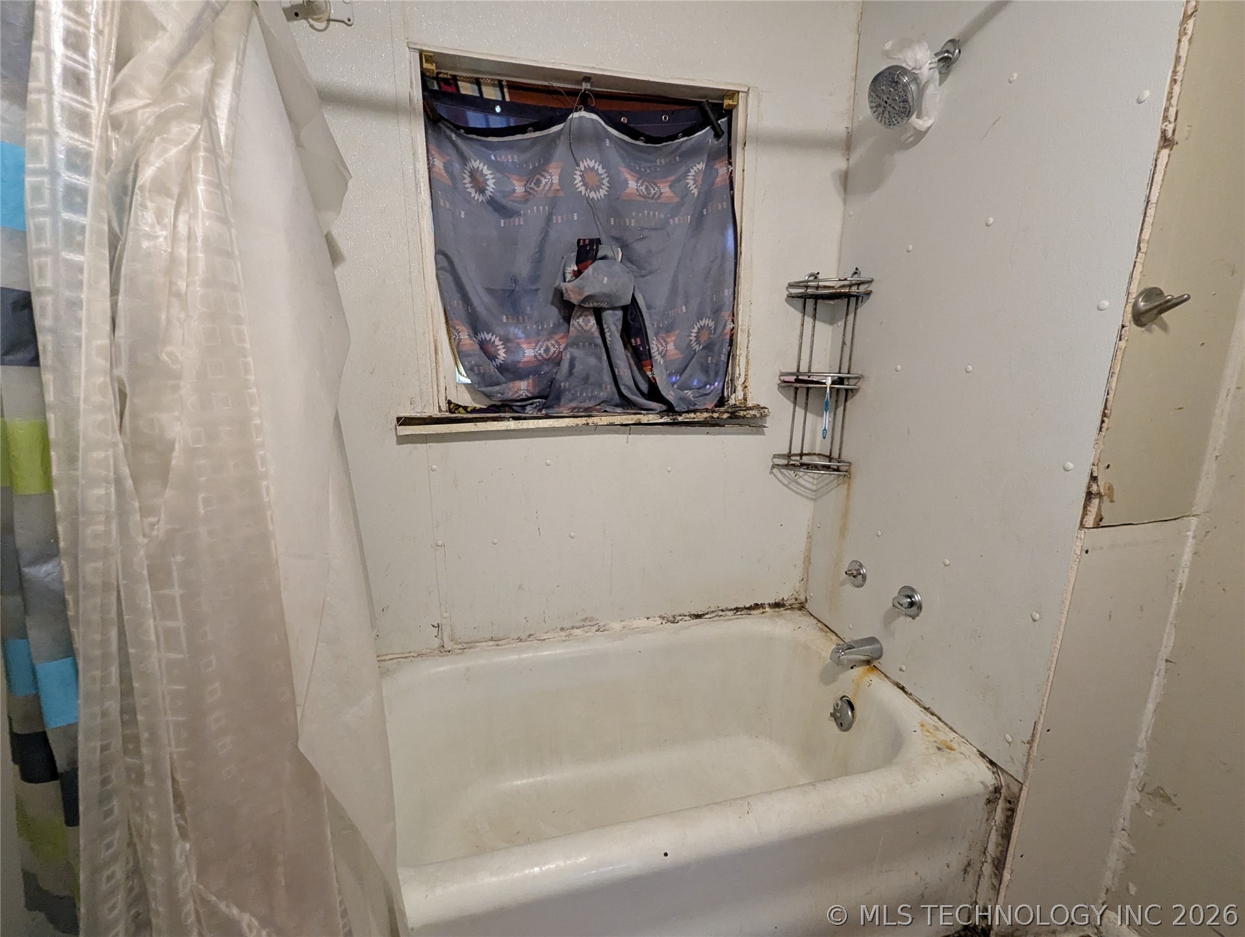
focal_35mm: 13
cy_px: 468
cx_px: 622
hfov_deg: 106.1
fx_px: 468
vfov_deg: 90.0
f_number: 2.2
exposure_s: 1/30
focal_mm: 1.95
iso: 647
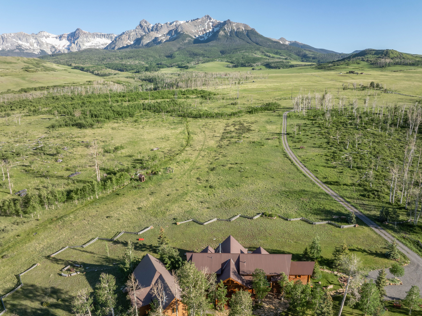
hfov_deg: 67.3
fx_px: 317
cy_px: 165
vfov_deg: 53.0
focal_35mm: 26
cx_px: 208
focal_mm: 12.29
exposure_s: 1/100
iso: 100
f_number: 11
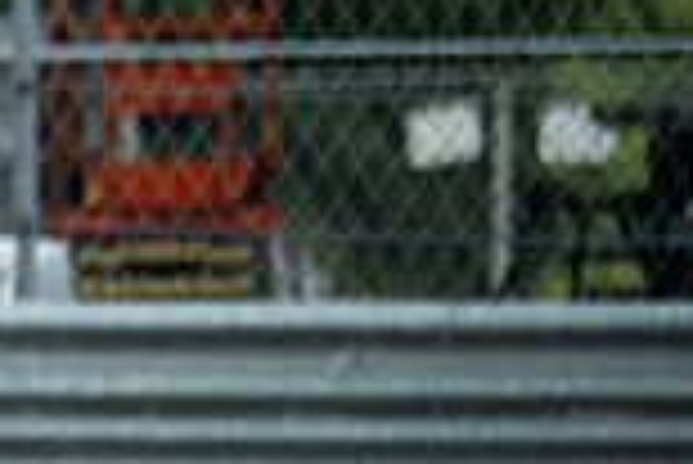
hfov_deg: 0.9
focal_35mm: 2263
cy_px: 782
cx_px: -464
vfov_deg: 0.6
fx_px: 43603
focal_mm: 400
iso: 2500
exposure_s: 1/1600
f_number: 5.6
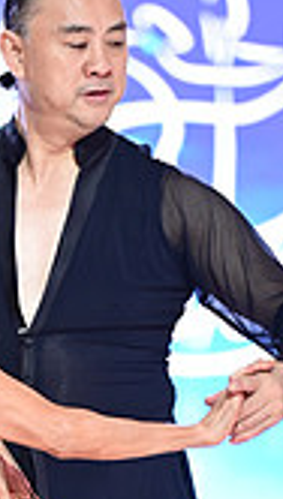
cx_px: -75
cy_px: 622
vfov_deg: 4.4
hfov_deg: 2.5
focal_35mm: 493
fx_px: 6544
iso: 1600
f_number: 2.8
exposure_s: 1/200
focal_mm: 135
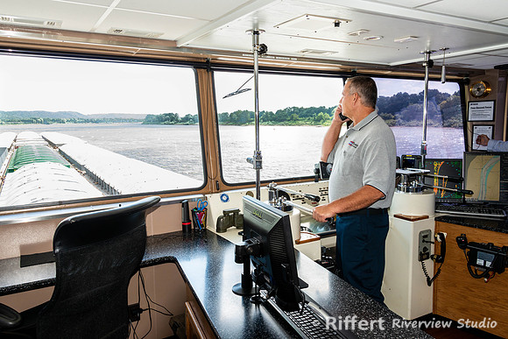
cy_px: 170
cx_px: 254
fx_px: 395
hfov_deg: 65.5
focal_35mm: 28
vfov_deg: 46.4
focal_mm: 28
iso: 450
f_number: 10
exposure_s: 1/60
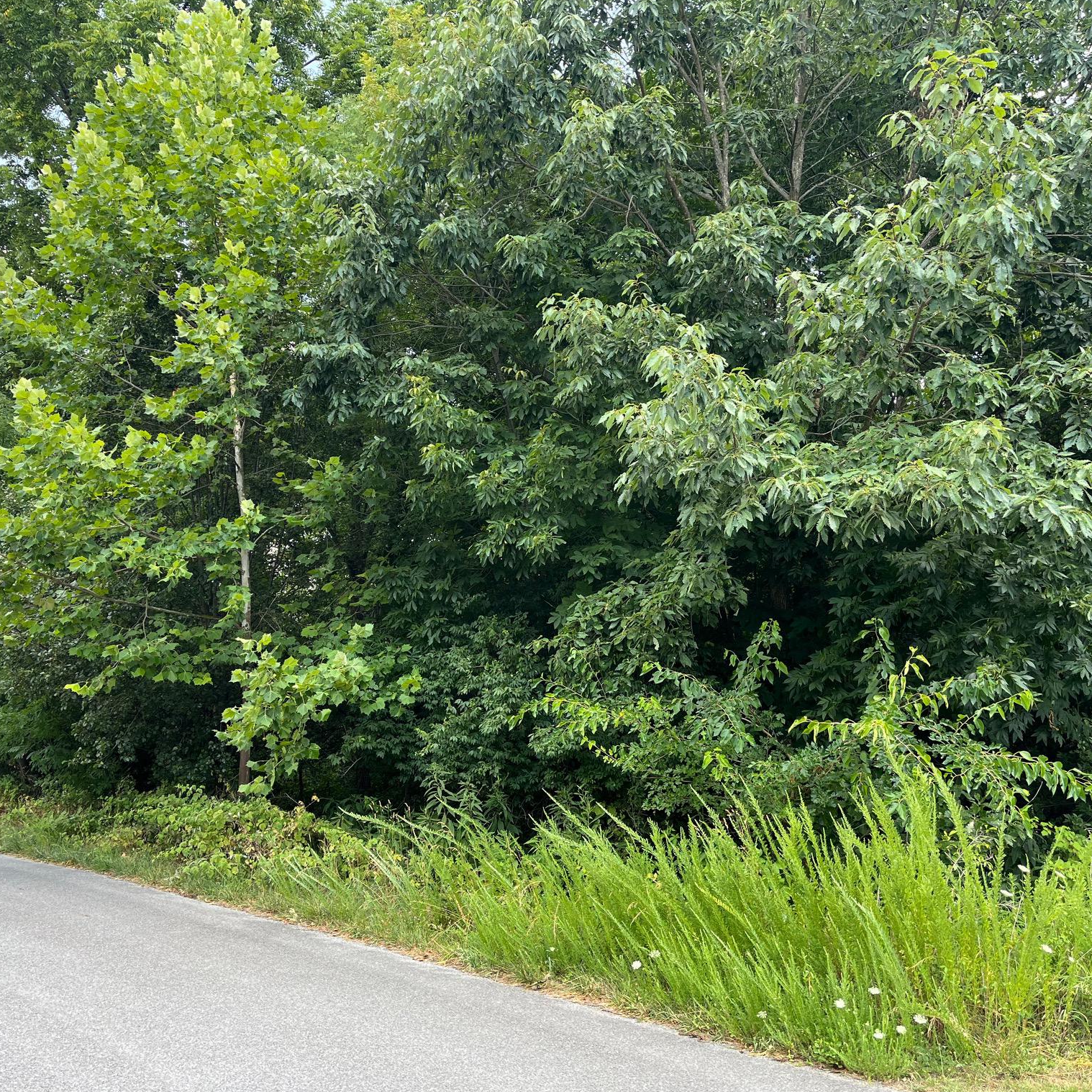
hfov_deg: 52.3
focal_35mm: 31
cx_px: 457
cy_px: 546
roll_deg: -0.1
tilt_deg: +8.4
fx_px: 1106
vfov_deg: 52.5
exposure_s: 1/263
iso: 40
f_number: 1.6
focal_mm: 5.1
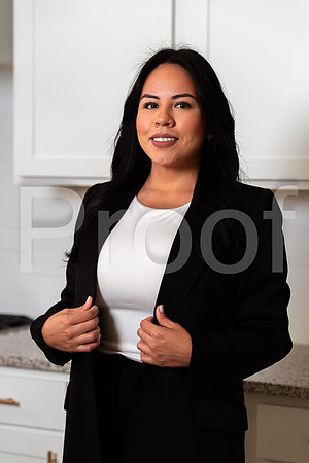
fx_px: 1094
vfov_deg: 23.9
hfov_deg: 16.1
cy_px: 232
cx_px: 154
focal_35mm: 85
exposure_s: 1/160
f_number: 3.2
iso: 50
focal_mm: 85
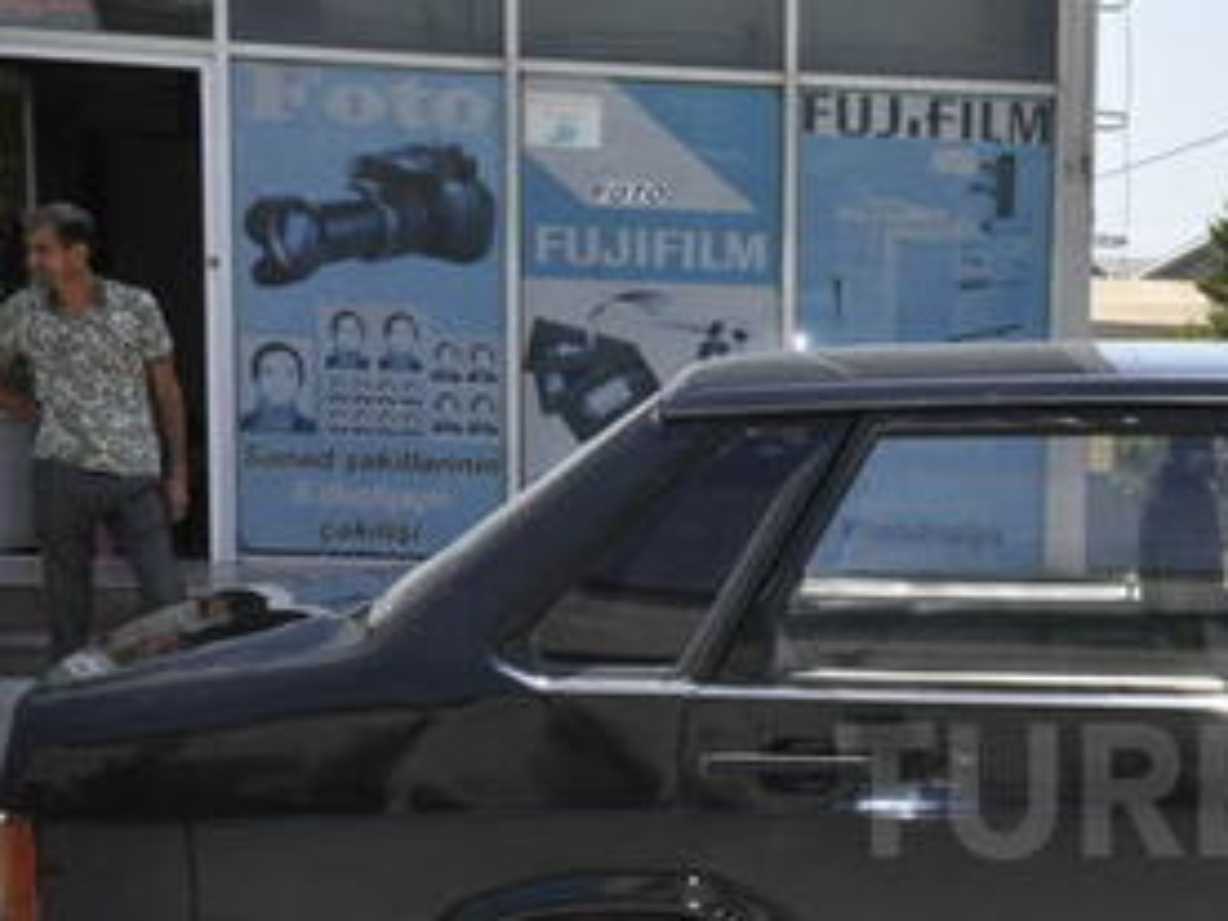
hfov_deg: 21.7
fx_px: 3056
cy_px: 792
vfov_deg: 16.9
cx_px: 1290
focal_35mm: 86
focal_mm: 25
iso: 800
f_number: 22
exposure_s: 1/200
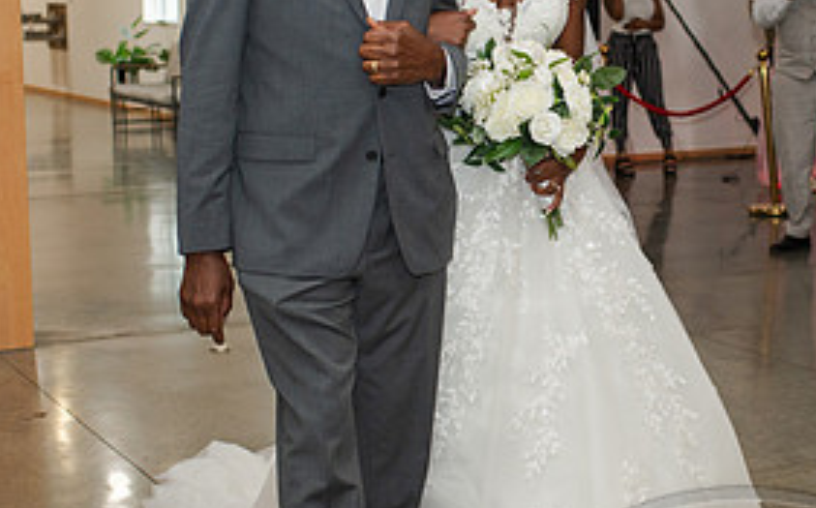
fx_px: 1933
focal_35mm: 87
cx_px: 546
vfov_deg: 15.0
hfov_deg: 23.7
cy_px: 183
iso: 800
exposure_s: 1/200
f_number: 3.2
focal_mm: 35
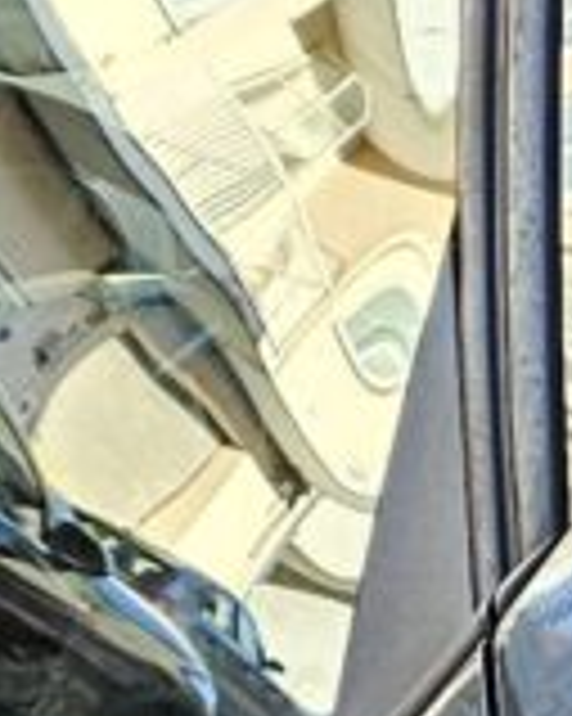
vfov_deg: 7.8
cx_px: 1581
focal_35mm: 226
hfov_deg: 6.4
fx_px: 4787
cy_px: 1819
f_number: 1.7
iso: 50
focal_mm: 6.3
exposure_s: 1/190
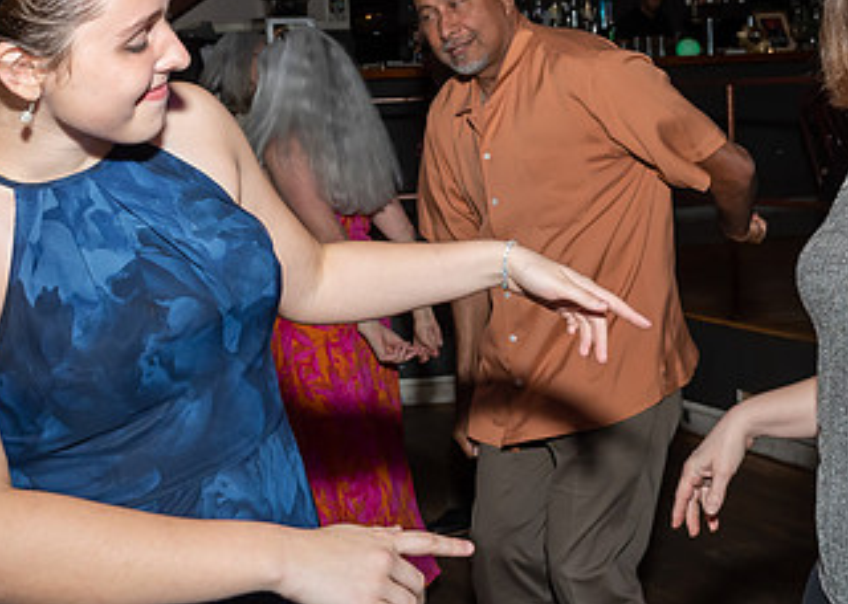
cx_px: 389
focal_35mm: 62
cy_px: 210
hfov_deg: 31.7
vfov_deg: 22.8
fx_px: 1492
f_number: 6.3
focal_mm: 17
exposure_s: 1/250
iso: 400
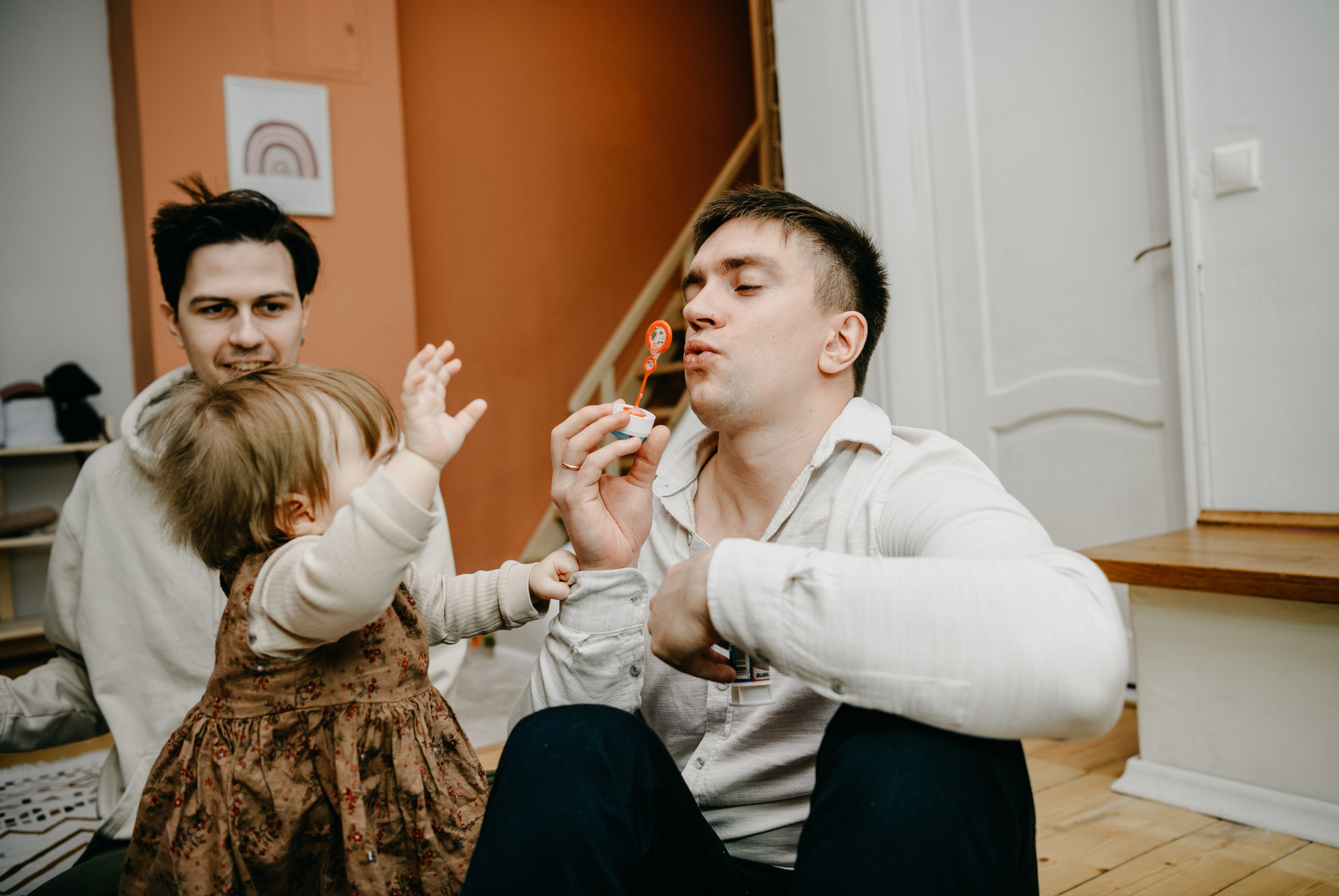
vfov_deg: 39.1
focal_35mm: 34
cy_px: 423
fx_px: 1260
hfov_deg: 55.9
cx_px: 709
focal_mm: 32
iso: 100
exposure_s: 1/160
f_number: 3.2
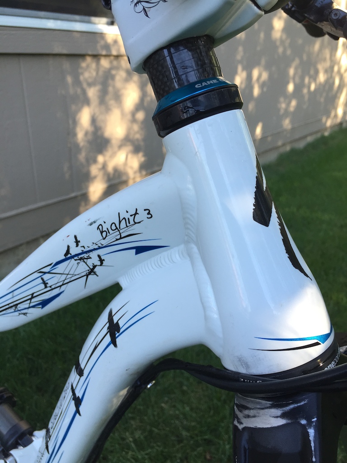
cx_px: 174
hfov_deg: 48.2
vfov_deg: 61.7
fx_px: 388
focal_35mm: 29
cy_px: 232
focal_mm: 4.15
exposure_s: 1/120
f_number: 2.2
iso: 50
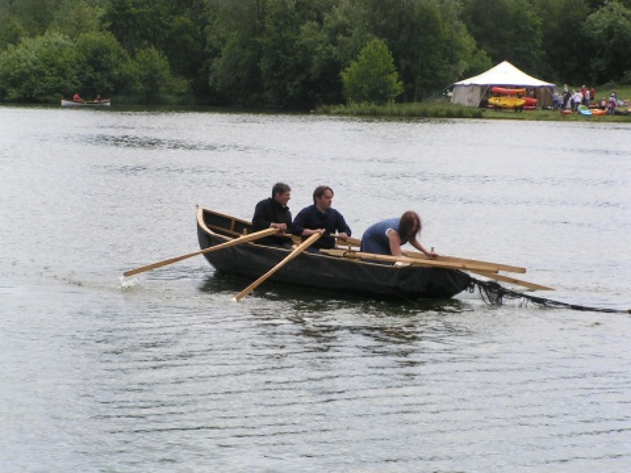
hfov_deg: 13.2
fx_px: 2734
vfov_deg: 9.9
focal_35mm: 150
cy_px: 236
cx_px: 316
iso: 50
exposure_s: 1/400
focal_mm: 22.9
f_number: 5.6
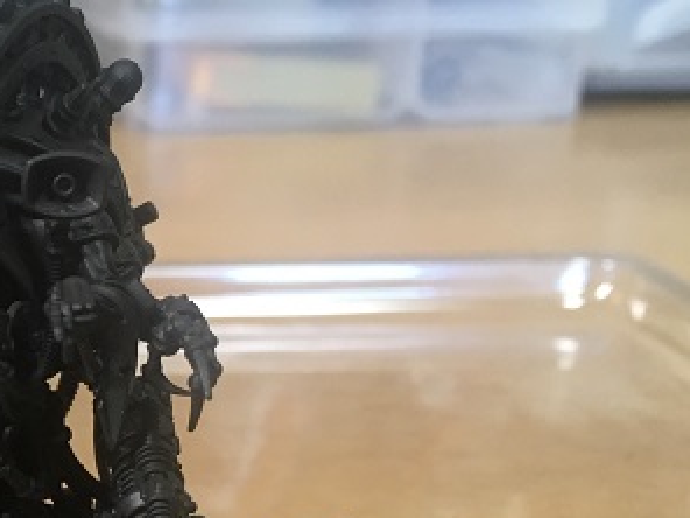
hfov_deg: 22.9
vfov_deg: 18.5
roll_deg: -0.4
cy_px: 426
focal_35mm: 79
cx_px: -118
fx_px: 1575
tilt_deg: -21.7
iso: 100
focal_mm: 4.15
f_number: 2.2
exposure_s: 1/30
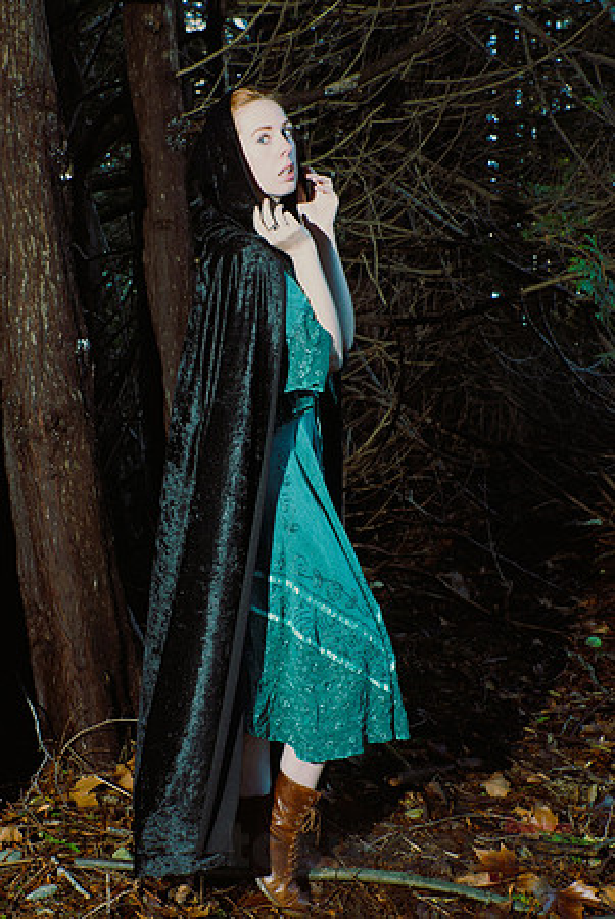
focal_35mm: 36
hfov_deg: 37.0
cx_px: 308
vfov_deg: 53.1
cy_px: 460
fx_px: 920
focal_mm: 24
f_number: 5
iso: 400
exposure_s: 1/60
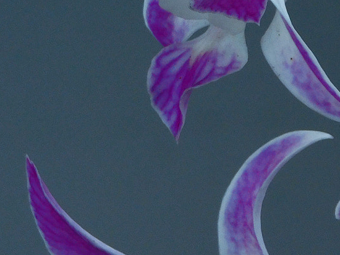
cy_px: 152
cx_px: 438
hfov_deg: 2.9
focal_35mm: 675
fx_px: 6627
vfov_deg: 2.2
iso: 125
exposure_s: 1/320
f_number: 5.6
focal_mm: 41.3
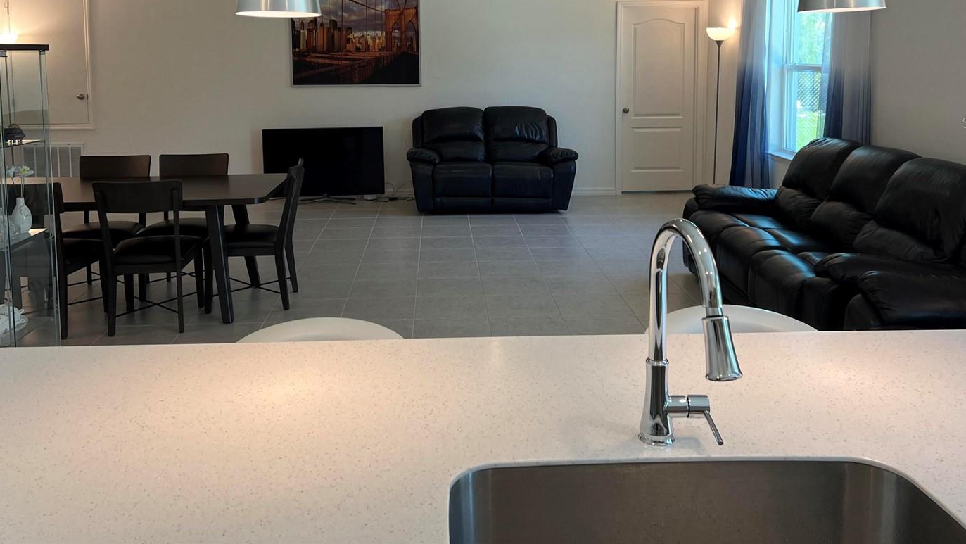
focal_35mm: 33
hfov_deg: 59.5
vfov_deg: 34.7
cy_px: 122
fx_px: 845
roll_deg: +0.4
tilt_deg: -7.4
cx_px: 466
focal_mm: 5.7
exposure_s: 1/120
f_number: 1.5
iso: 50
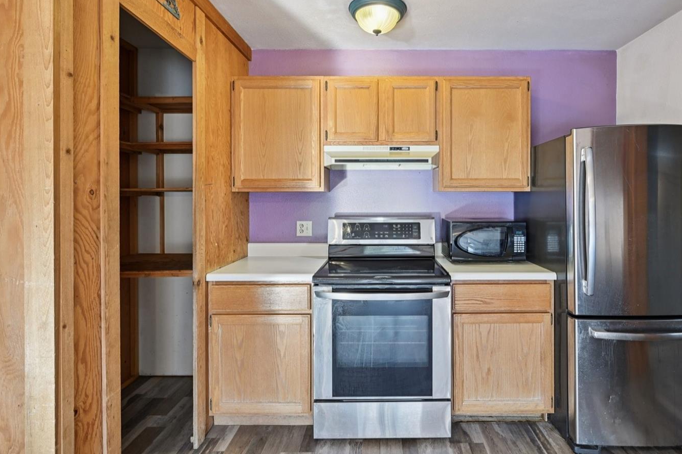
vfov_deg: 65.3
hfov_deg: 87.8
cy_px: 195
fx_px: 352
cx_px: 380
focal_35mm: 19
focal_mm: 15.5
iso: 400
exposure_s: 1/8
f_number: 8
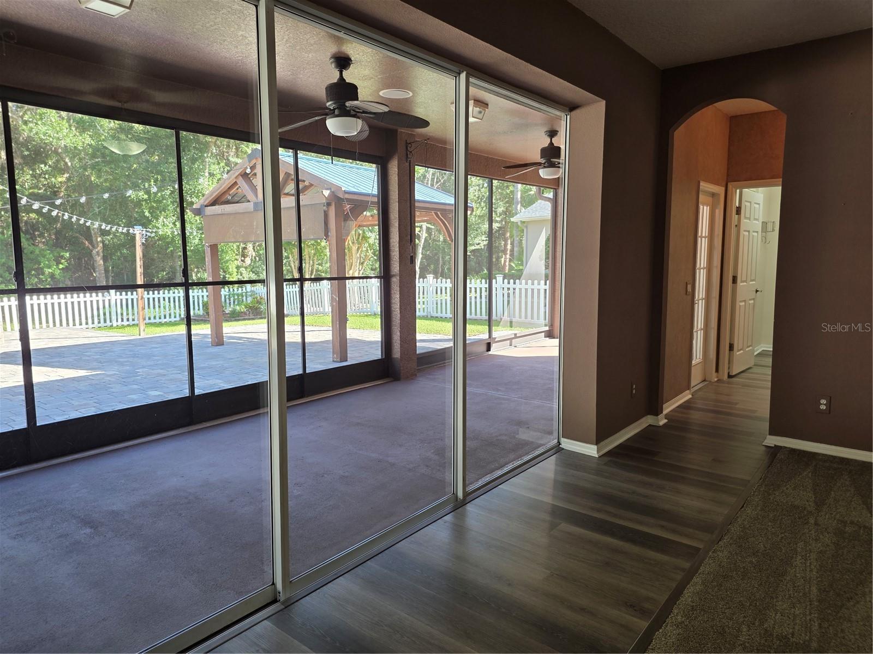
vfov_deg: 58.9
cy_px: 327
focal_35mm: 23
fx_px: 580
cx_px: 436
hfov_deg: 73.9
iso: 80
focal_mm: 6.25
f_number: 1.7
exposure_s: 1/120
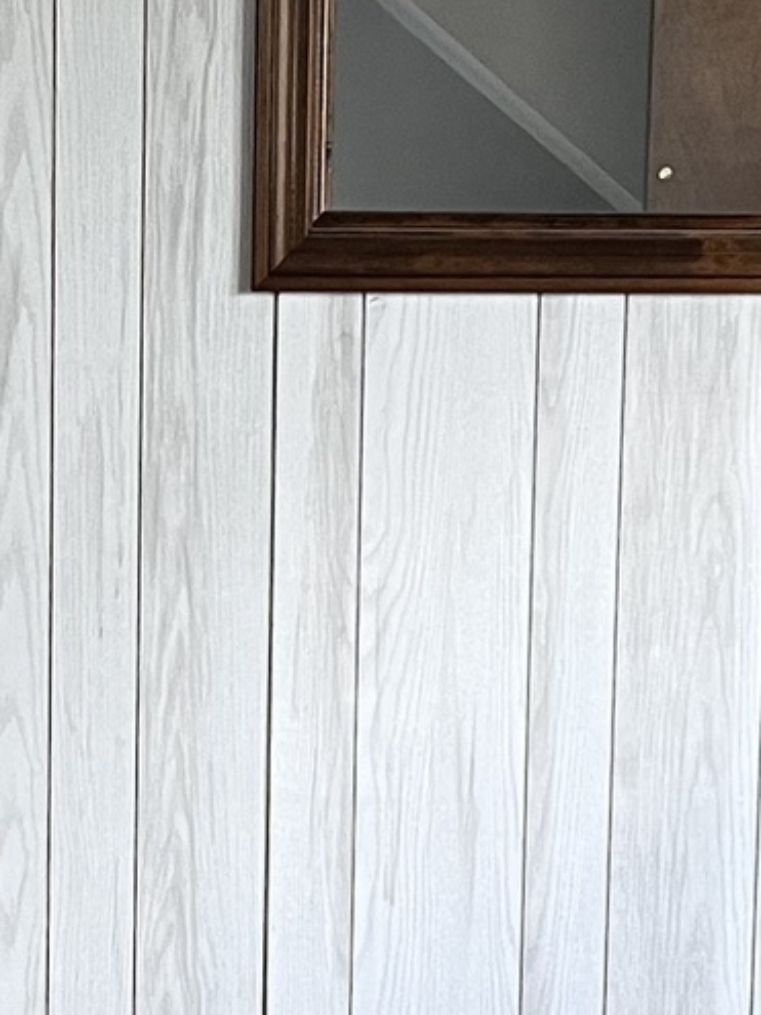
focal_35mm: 121
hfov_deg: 12.2
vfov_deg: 16.3
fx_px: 3548
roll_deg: -2.0
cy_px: 531
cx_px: 314
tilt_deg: -9.0
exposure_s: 1/87
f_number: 1.6
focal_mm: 5.1
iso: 125
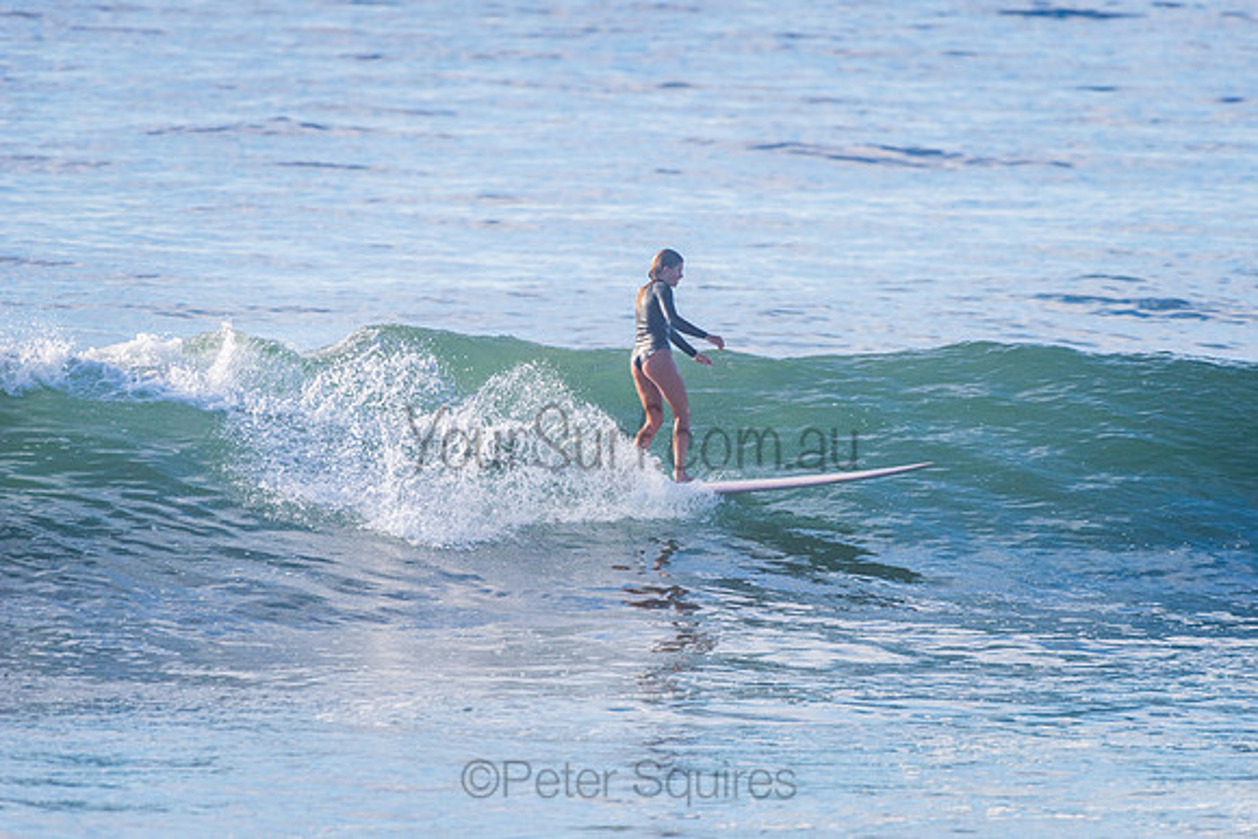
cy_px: 420
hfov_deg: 4.1
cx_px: 629
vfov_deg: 2.8
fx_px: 17475
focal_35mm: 500
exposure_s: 1/2000
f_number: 5.6
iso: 320
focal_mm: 500
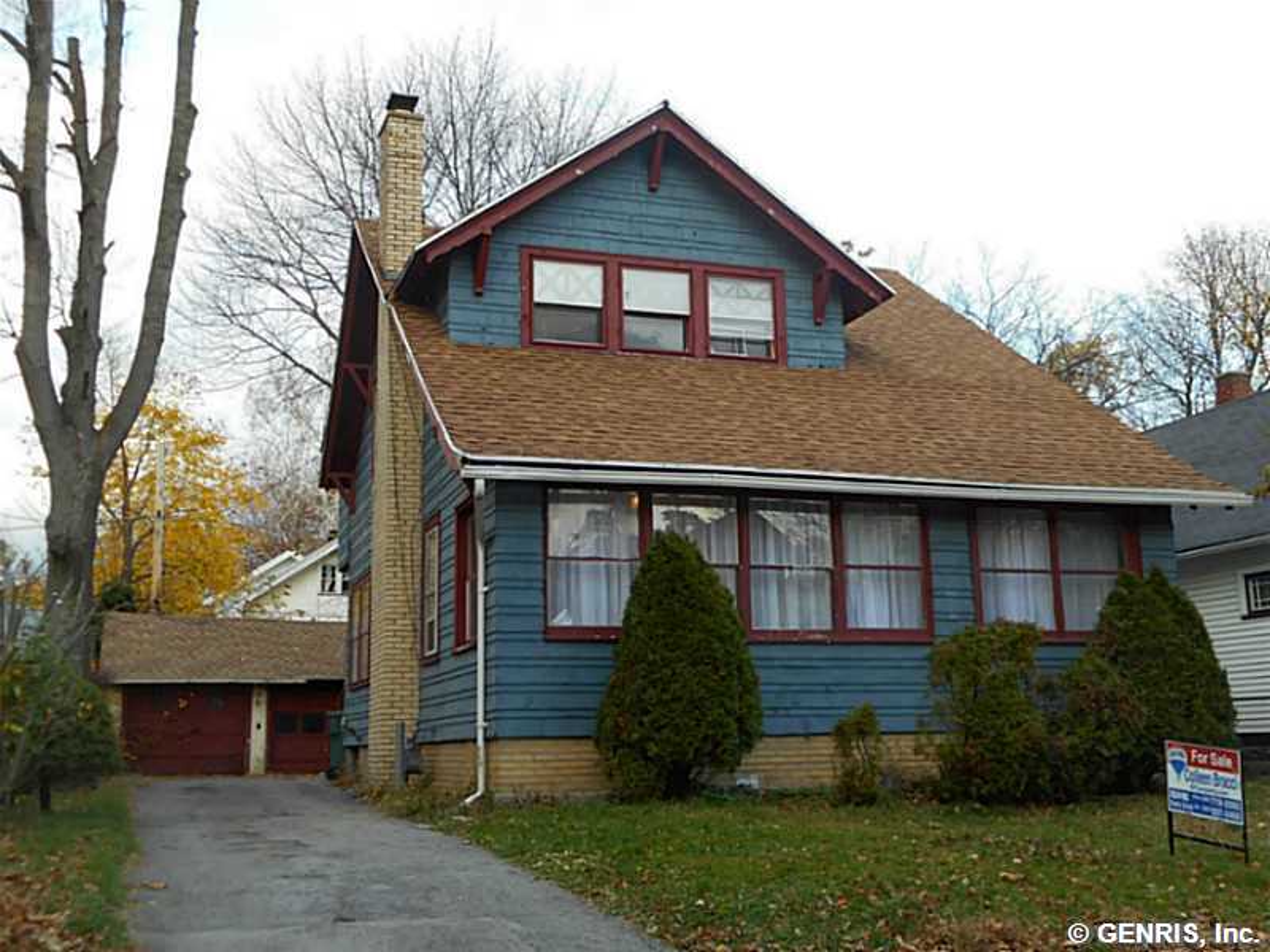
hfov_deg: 47.9
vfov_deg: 36.8
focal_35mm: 39
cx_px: 635
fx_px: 1431
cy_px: 476
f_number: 4.5
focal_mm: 6.9
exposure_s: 1/40
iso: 80
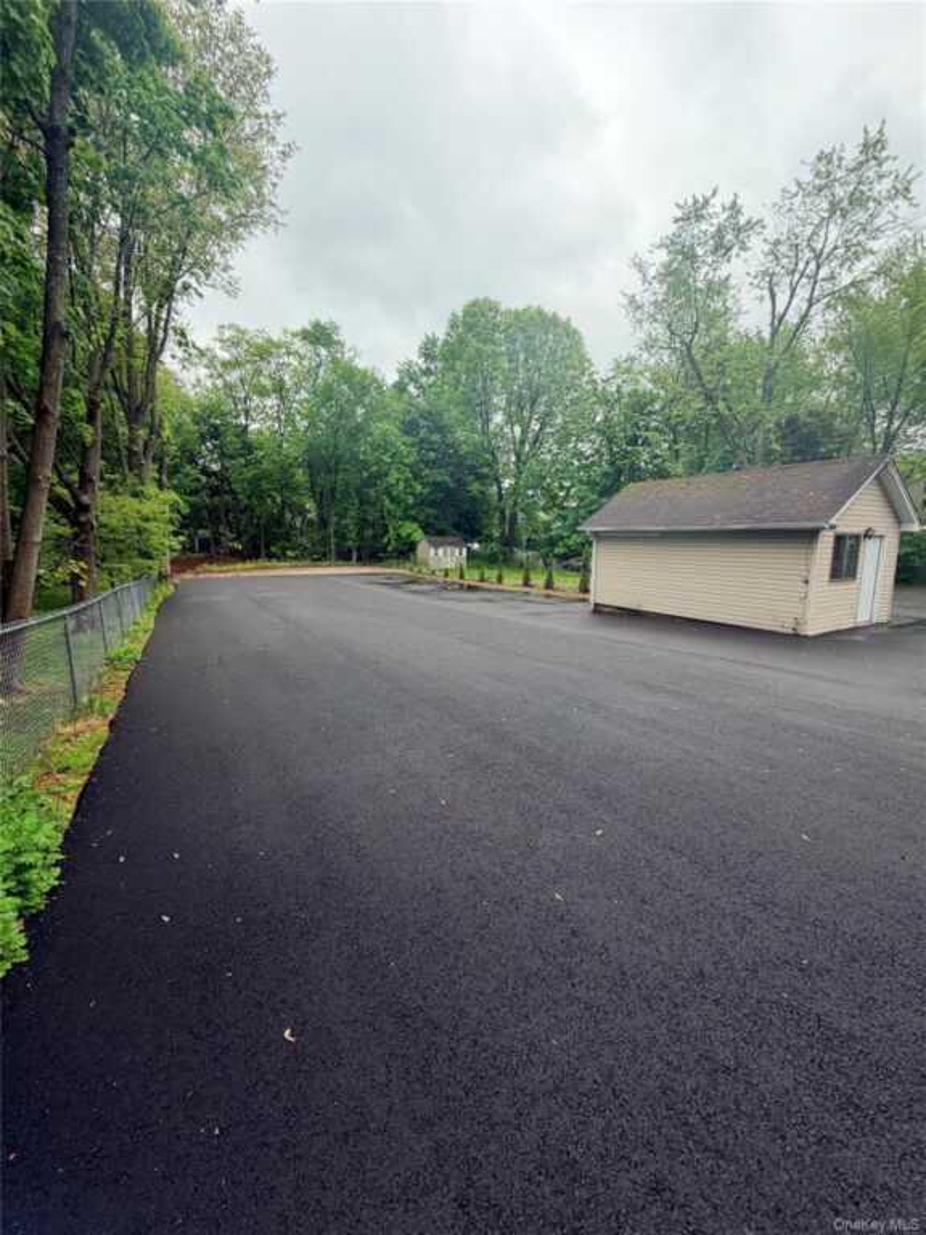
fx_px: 499
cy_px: 618
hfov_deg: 85.7
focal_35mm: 14
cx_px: 463
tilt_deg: -8.4
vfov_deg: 102.1
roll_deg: -0.5
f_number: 2.2
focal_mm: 2.22
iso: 40
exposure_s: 1/168
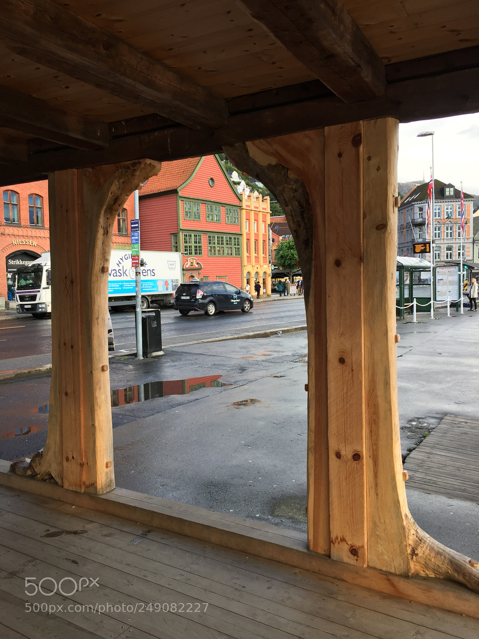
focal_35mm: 29
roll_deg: +1.4
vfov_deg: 61.7
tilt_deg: -2.4
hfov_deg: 48.2
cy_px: 320
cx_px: 240
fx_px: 535
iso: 32
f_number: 2.2
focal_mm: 4.15
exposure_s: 1/267
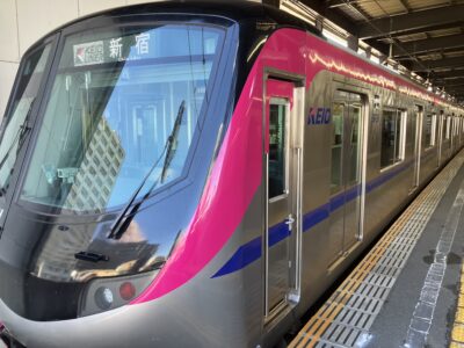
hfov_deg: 63.4
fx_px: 375
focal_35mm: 28
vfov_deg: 49.7
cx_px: 232
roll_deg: -0.3
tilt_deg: -7.5
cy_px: 174
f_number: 1.8
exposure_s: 1/101
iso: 50
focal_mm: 3.99
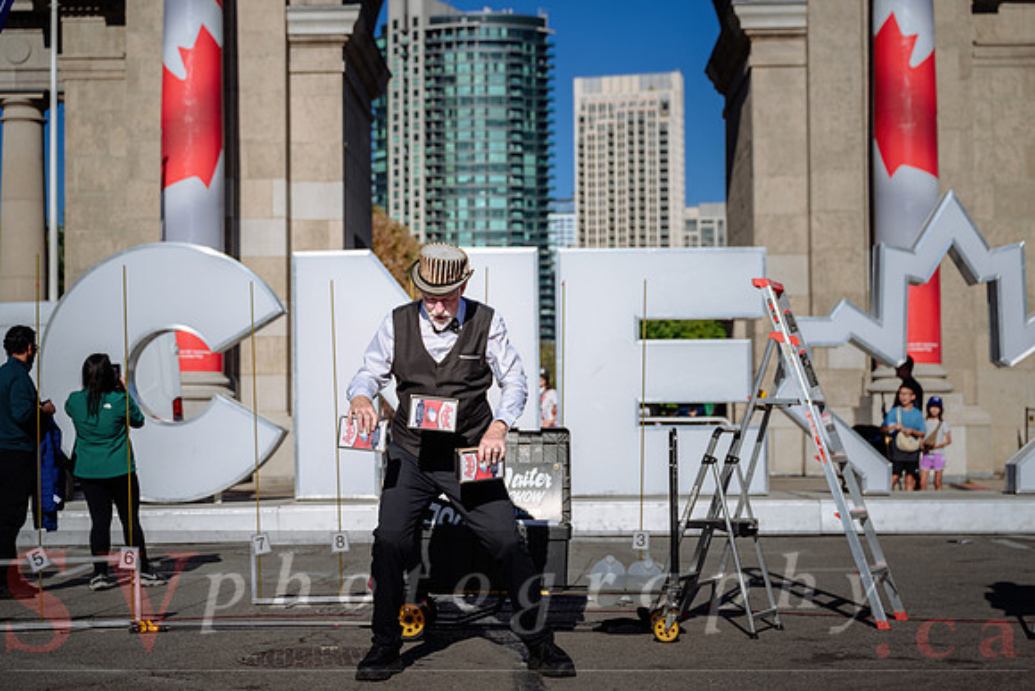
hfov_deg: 34.4
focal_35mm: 58
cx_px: 517
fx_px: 1672
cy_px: 362
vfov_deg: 23.3
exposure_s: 1/500
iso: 64
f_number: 4
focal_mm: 55
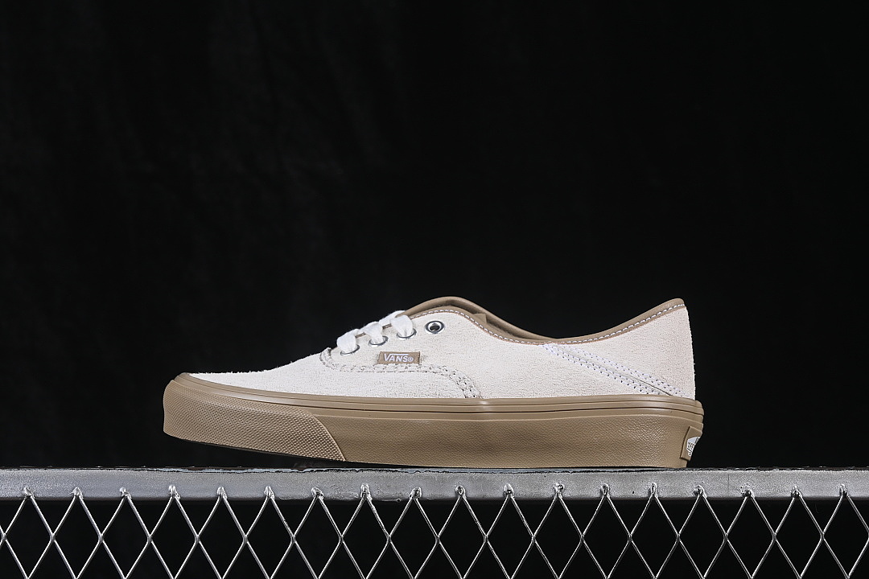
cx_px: 434
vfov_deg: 18.2
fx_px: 1810
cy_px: 290
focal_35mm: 75
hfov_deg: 27.0
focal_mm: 50
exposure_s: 1/80
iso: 160
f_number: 8
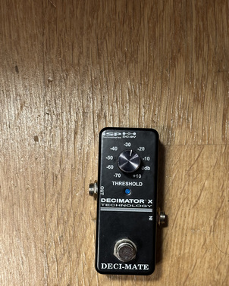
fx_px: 526
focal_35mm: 62
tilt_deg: -87.9
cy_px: 183
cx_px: 130
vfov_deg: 30.3
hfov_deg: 24.6
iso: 200
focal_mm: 6.86
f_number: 1.78
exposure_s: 1/33
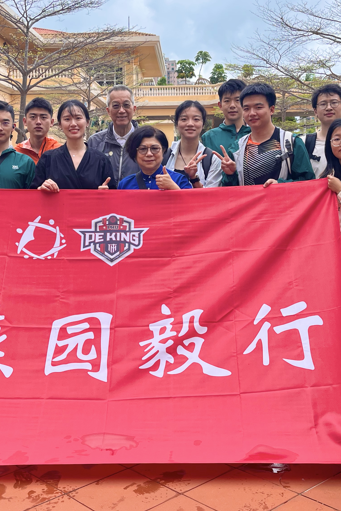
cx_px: 156
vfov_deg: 40.9
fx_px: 682
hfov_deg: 28.1
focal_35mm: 48
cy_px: 202
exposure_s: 1/1009
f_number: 1.6
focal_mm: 5.1
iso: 50
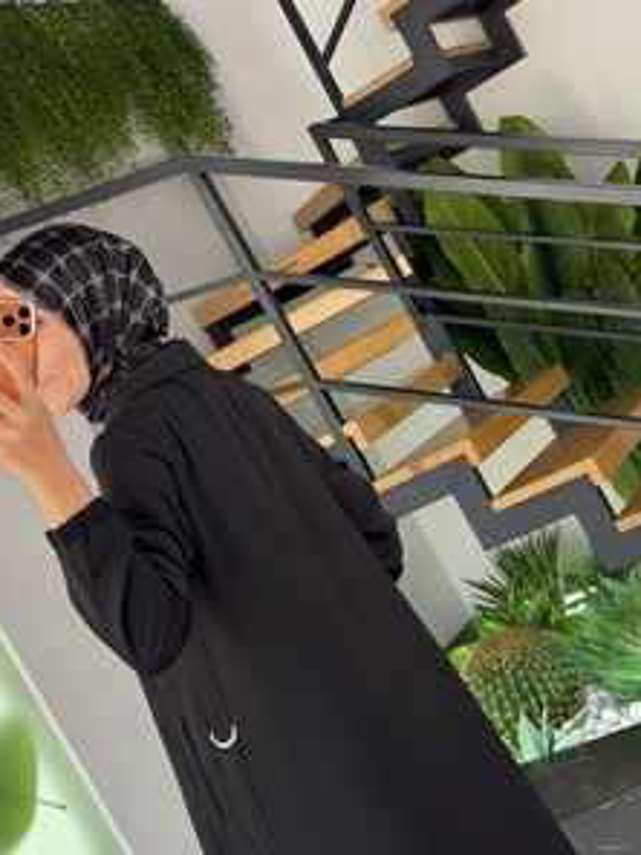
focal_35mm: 67
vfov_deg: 28.9
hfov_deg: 21.9
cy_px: 504
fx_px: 1654
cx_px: 237
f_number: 1.78
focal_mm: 6.76
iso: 64
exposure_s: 1/121
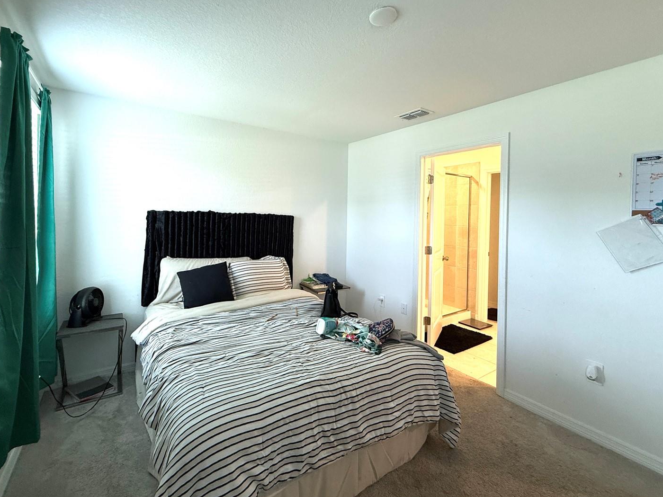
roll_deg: -0.2
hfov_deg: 94.4
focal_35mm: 16
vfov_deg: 77.8
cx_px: 314
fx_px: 306
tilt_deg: -0.6
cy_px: 220
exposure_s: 1/60
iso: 200
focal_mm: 2.22
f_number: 2.2
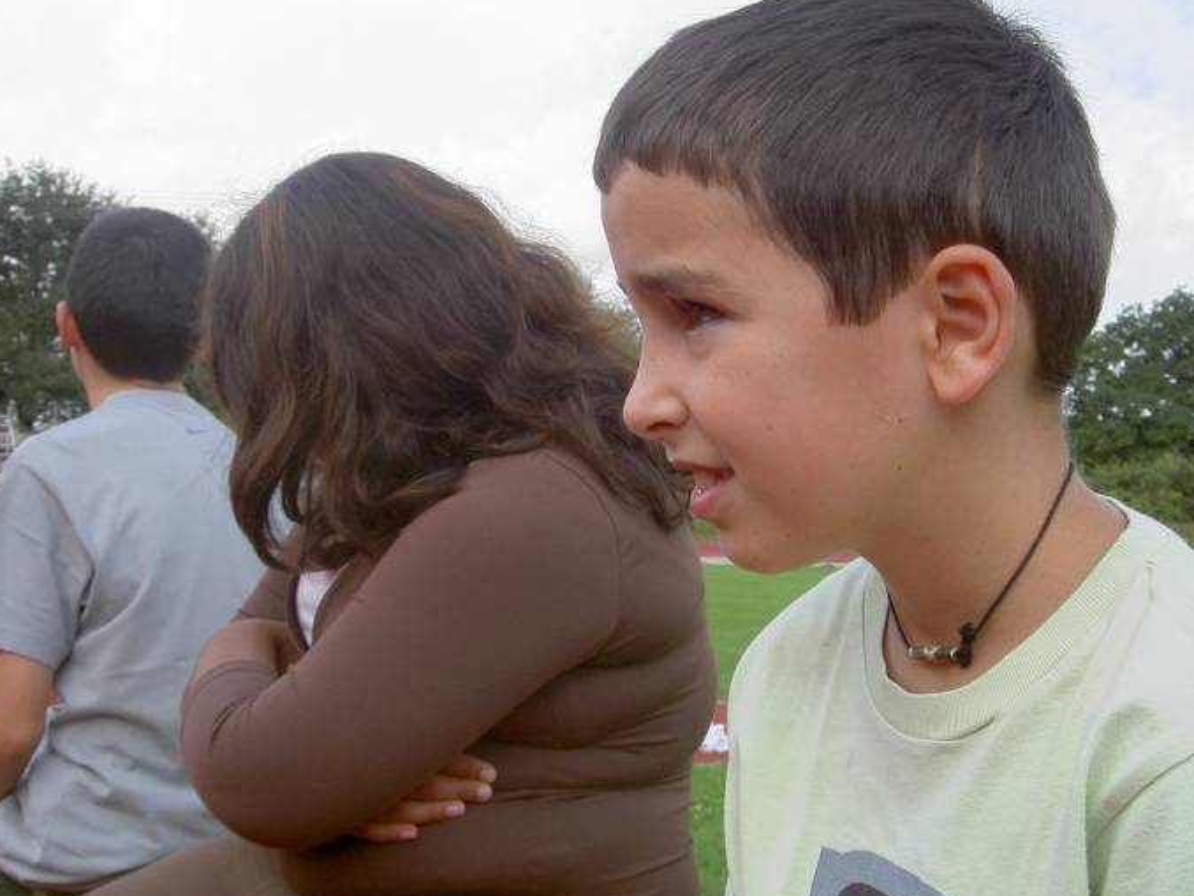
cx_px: 636
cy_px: 463
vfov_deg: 31.5
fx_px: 1587
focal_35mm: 46
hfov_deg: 41.2
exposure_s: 1/320
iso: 100
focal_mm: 8
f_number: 4.7
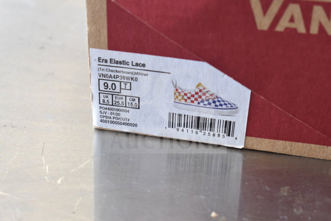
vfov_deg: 18.9
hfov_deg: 28.1
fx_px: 662
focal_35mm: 72
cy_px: 110
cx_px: 166
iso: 1000
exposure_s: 1/80
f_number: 5.3
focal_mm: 48
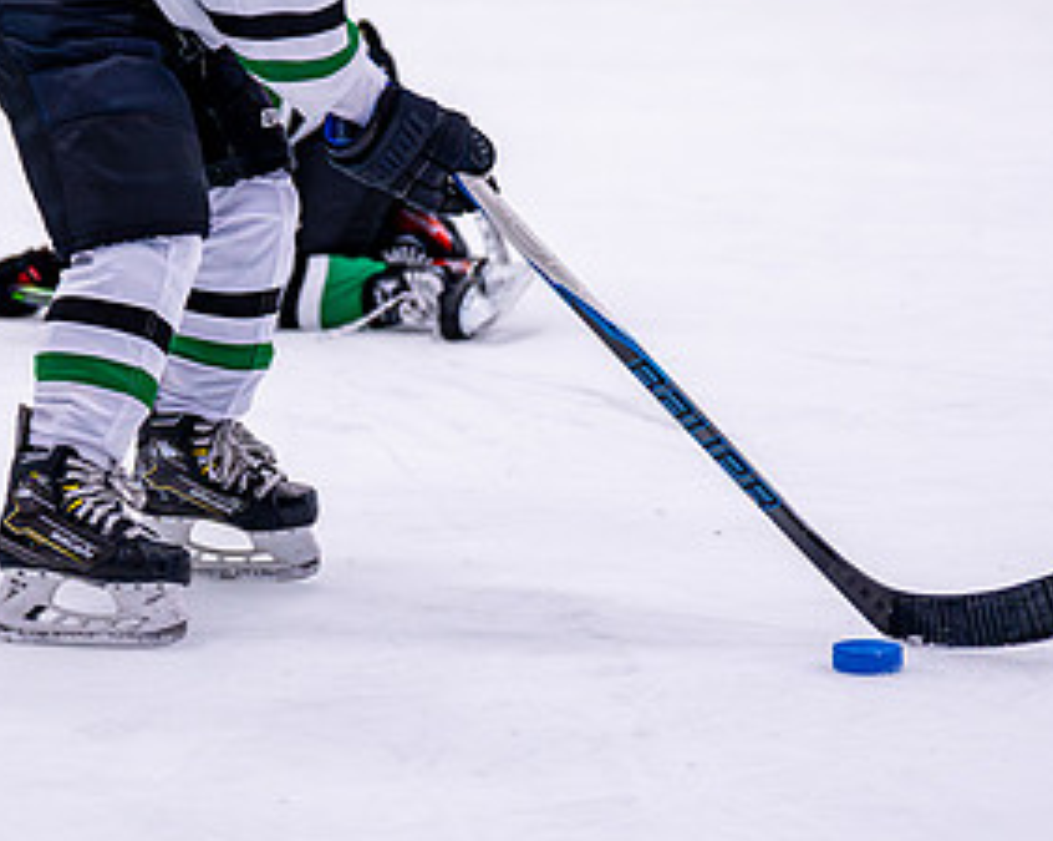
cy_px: 166
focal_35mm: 165
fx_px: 5137
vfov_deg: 9.3
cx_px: 270
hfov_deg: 11.7
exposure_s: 1/1250
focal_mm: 70
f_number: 2.8
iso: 2500
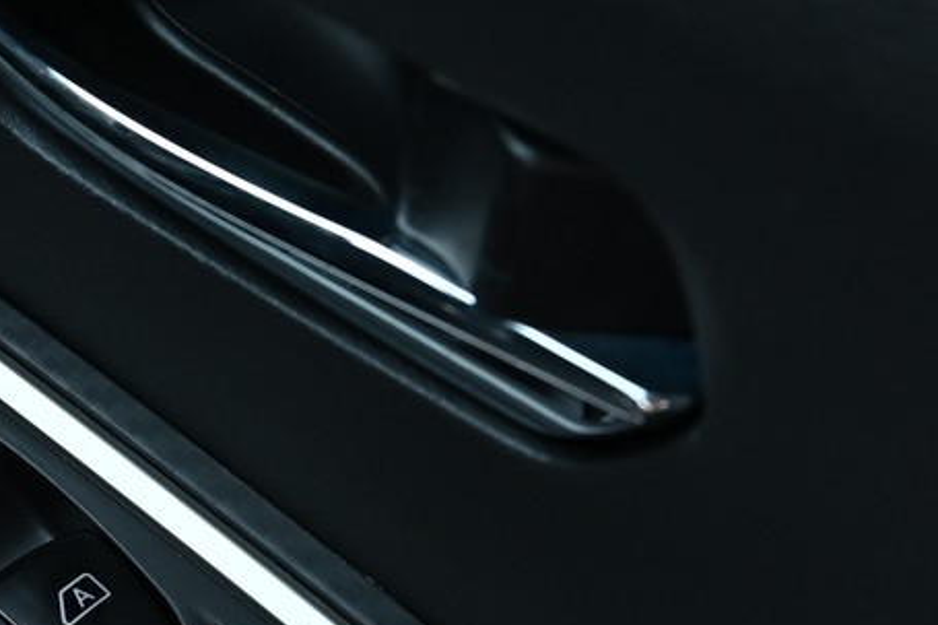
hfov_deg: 22.1
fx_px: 2266
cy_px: 587
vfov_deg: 15.5
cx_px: -103
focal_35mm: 87
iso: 400
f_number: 5.6
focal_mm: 24
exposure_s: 1/45
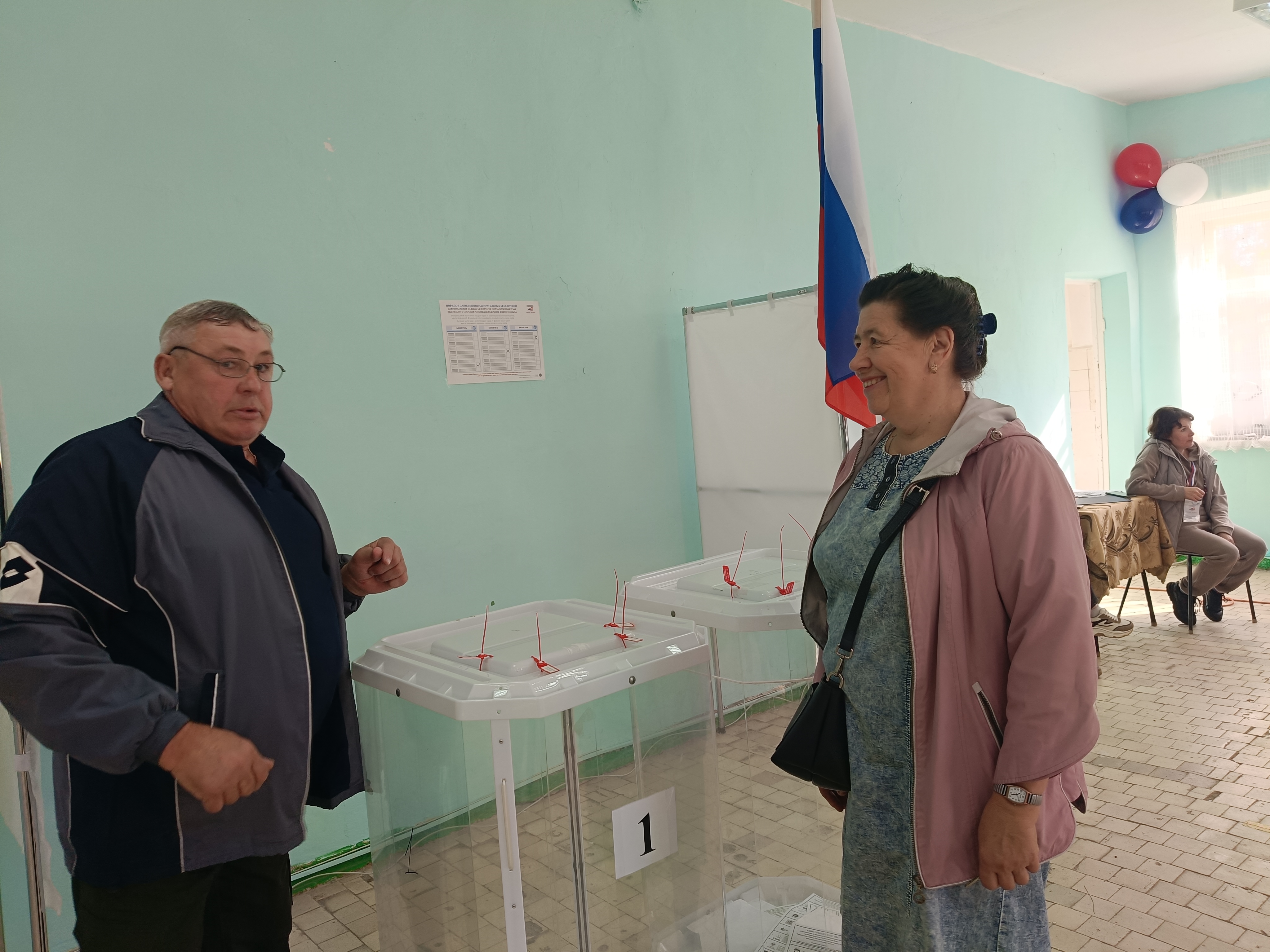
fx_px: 954
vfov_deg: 53.1
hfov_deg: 67.3
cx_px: 635
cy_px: 476
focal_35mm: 26
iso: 160
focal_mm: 4.84
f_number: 1.8
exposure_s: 1/100
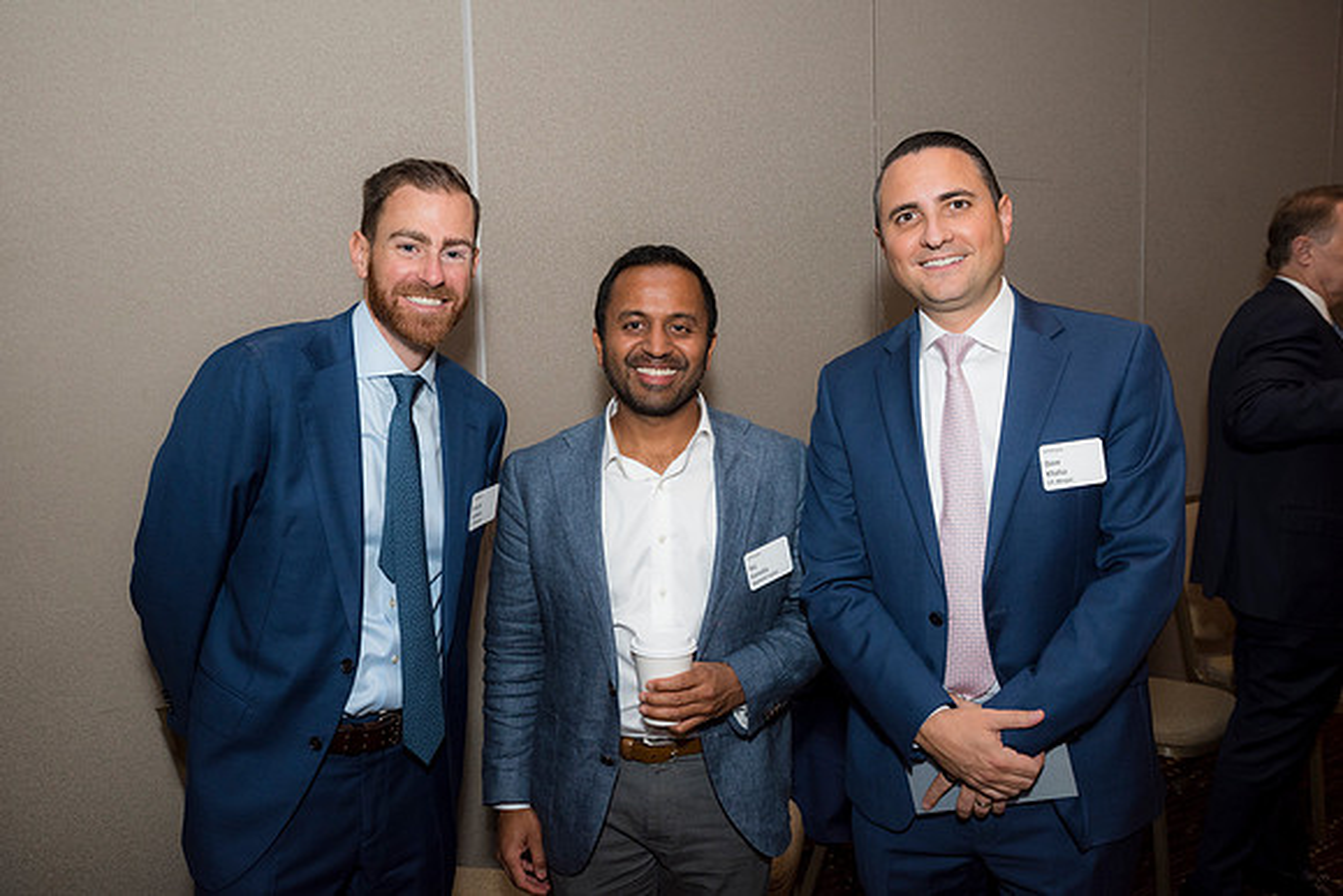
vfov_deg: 42.3
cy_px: 448
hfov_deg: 60.3
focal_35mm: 31
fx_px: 1157
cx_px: 672
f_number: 5.6
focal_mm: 31
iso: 800
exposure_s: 1/125
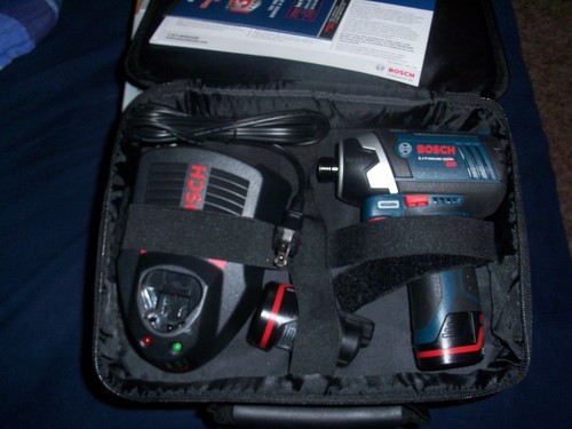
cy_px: 214
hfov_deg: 52.6
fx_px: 578
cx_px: 286
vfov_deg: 40.7
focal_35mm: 35
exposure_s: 1/30
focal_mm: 6.3
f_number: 3
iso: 100
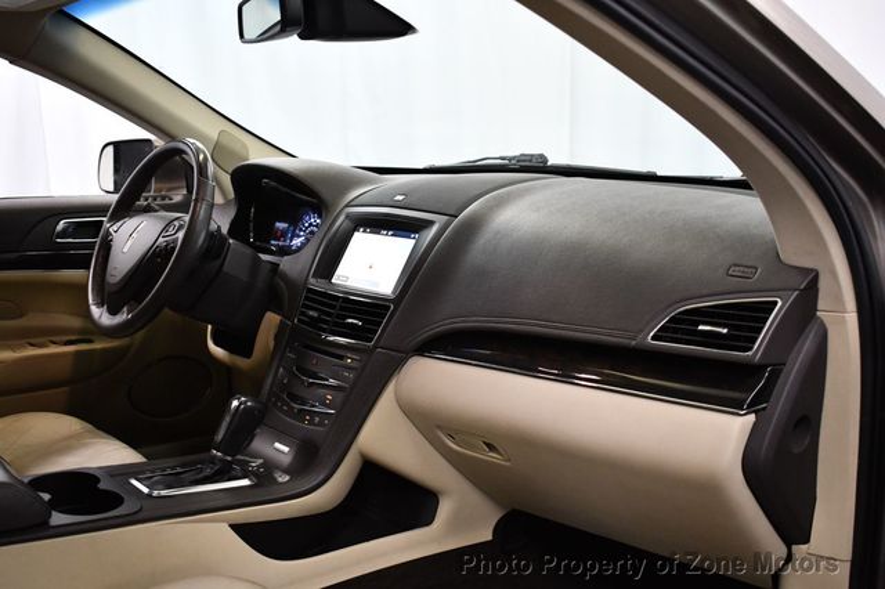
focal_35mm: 37
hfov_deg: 51.9
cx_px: 442
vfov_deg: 35.9
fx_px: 909
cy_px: 294
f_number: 4
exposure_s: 1/125
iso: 2200
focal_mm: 25
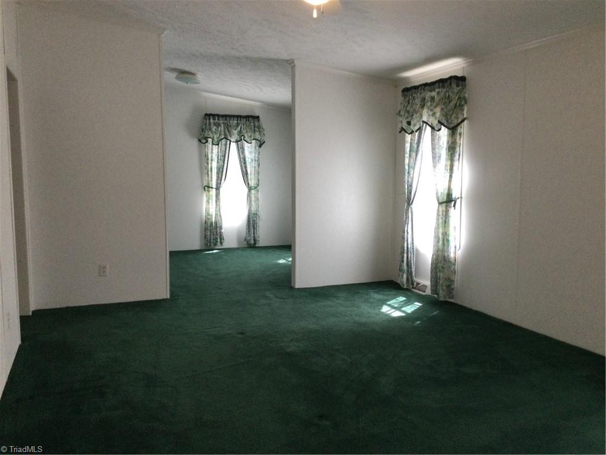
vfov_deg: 45.4
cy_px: 228
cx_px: 303
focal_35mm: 31
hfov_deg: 58.4
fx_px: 543
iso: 40
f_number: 2.4
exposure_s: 1/30
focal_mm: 3.3
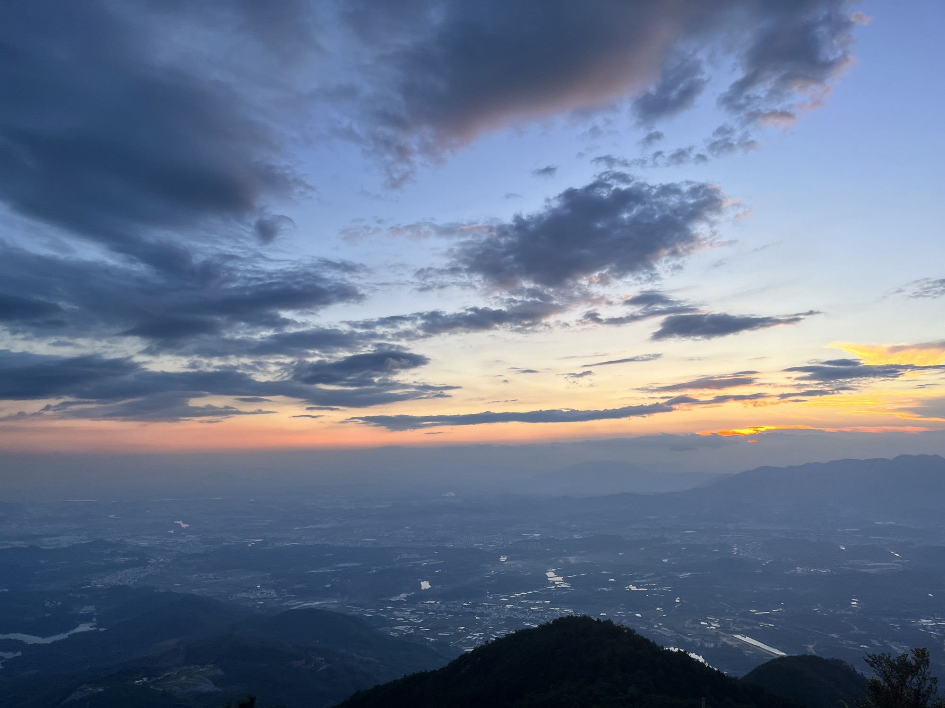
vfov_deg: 53.1
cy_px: 354
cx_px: 472
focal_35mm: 26
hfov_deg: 67.3
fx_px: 710
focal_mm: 5.1
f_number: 1.6
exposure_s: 1/469
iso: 50
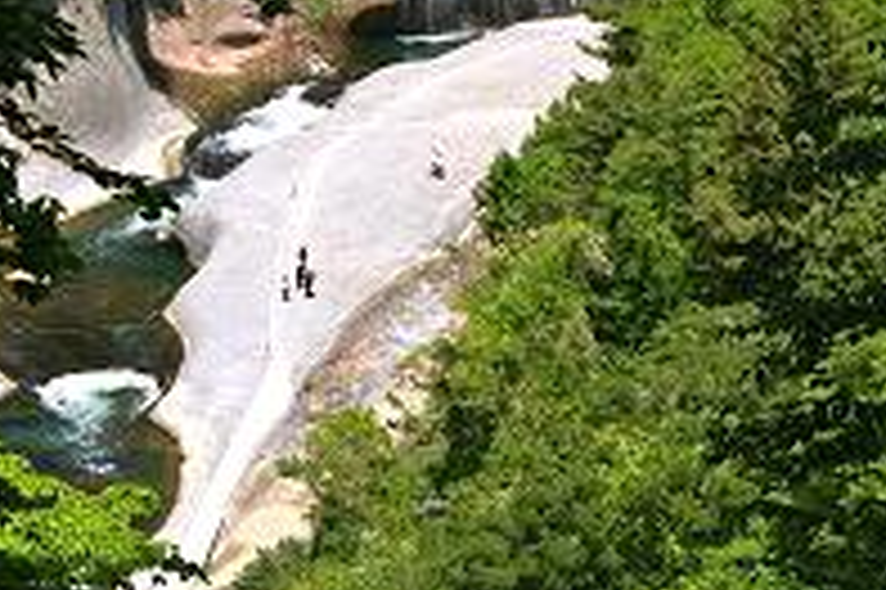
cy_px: 23
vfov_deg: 8.3
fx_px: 4033
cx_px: 270
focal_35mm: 164
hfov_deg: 12.5
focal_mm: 55
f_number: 11
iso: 200
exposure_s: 1/350
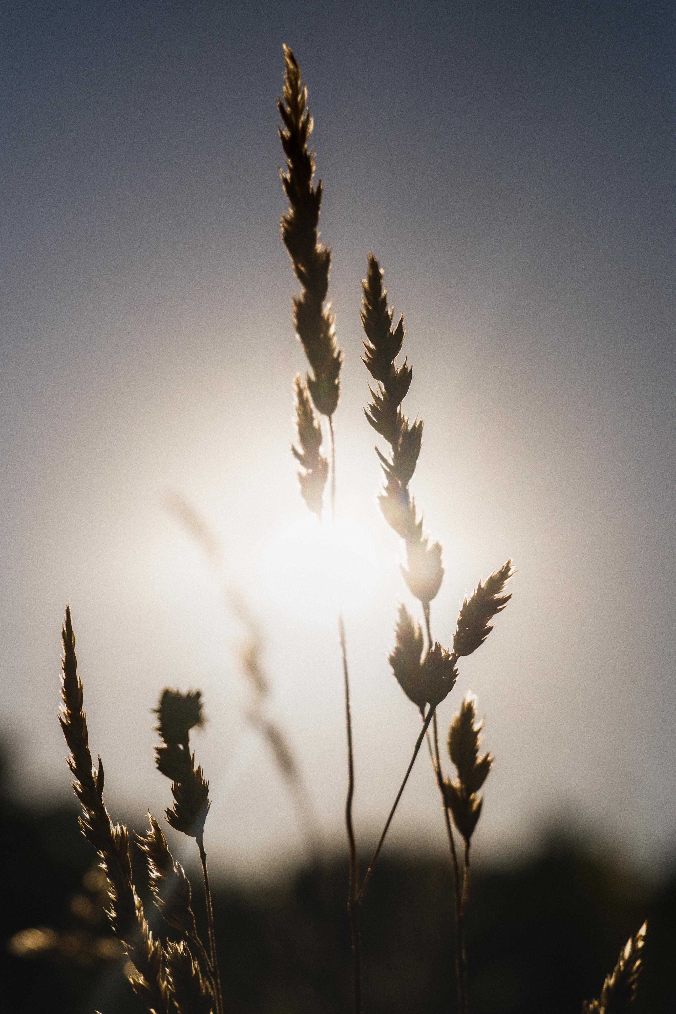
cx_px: 338
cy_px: 507
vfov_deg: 27.7
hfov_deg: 18.7
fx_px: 2056
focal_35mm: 73
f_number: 5
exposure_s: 1/5800
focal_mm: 48.6
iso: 125
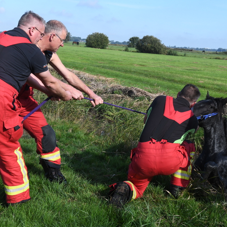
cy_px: 113
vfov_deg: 29.6
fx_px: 430
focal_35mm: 58
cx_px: 134
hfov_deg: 29.5
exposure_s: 1/400
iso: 400
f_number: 10
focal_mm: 30
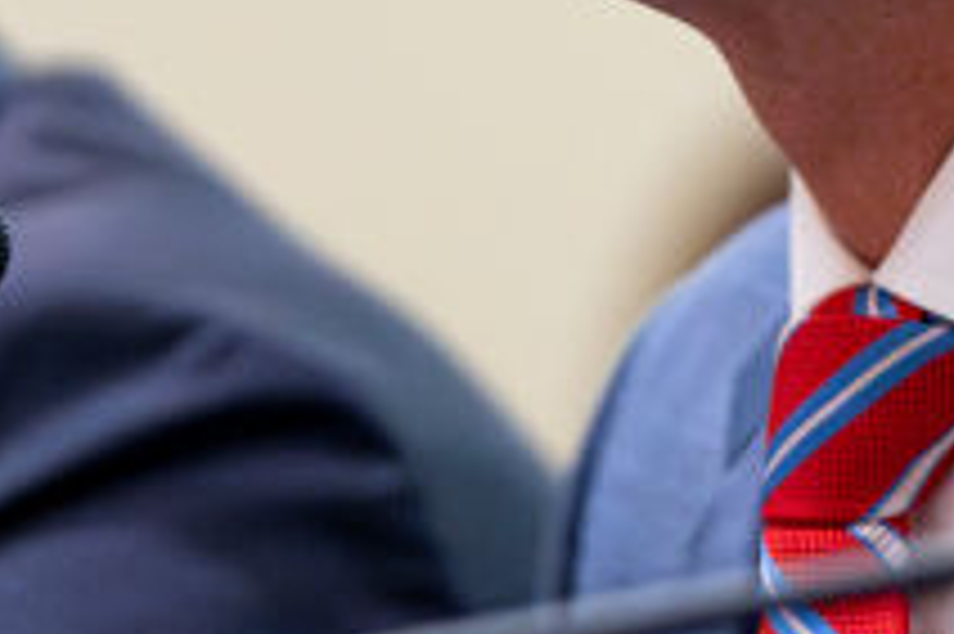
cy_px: -461
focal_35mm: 652
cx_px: 927
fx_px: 17264
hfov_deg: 3.2
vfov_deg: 2.1
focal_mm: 135
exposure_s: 1/250
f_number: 2.8
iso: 10000
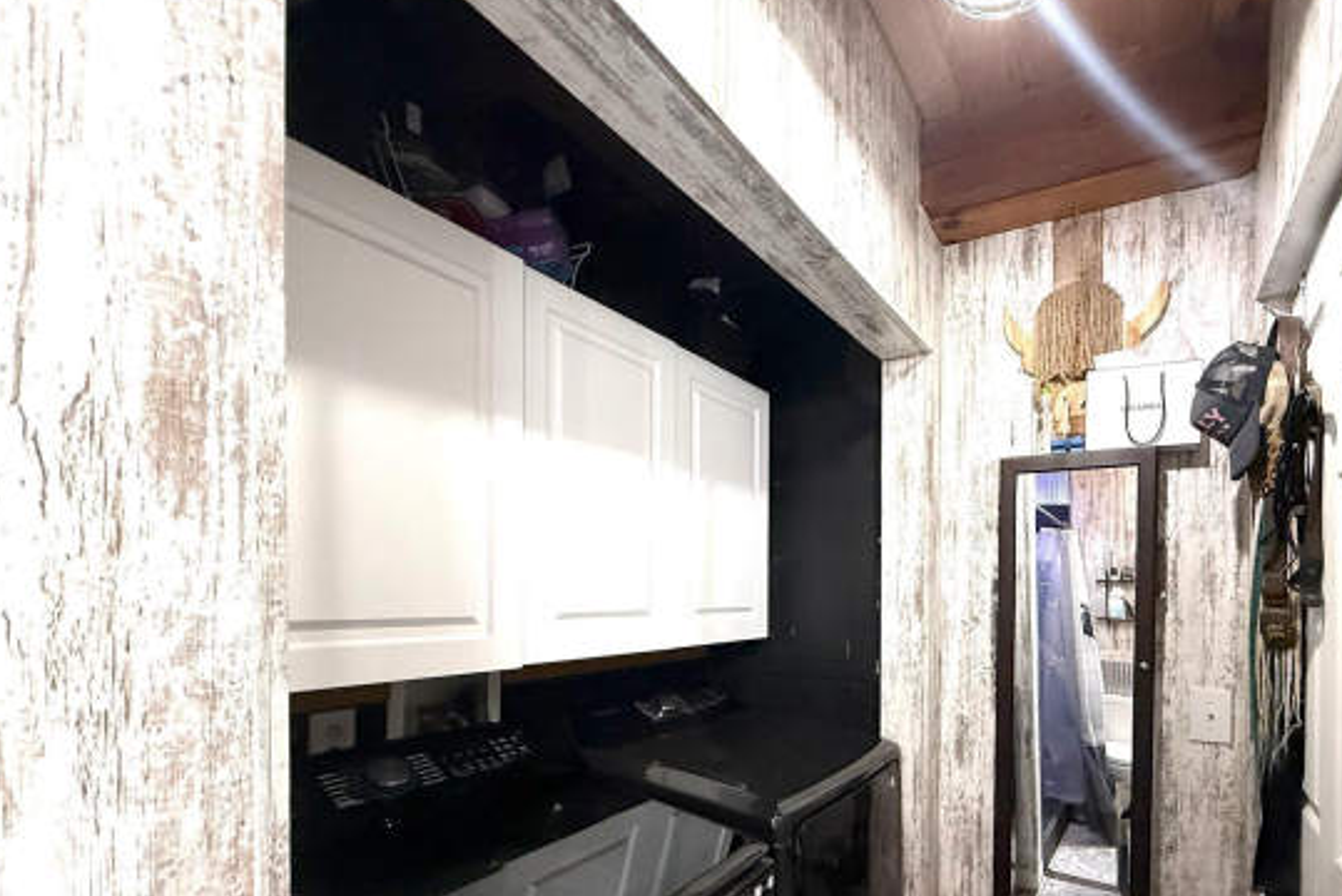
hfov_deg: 88.6
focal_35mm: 18
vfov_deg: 65.5
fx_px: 671
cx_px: 815
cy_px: 605
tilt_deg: -0.8
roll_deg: +0.0
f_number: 2.2
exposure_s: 1/60
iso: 500
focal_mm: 2.22
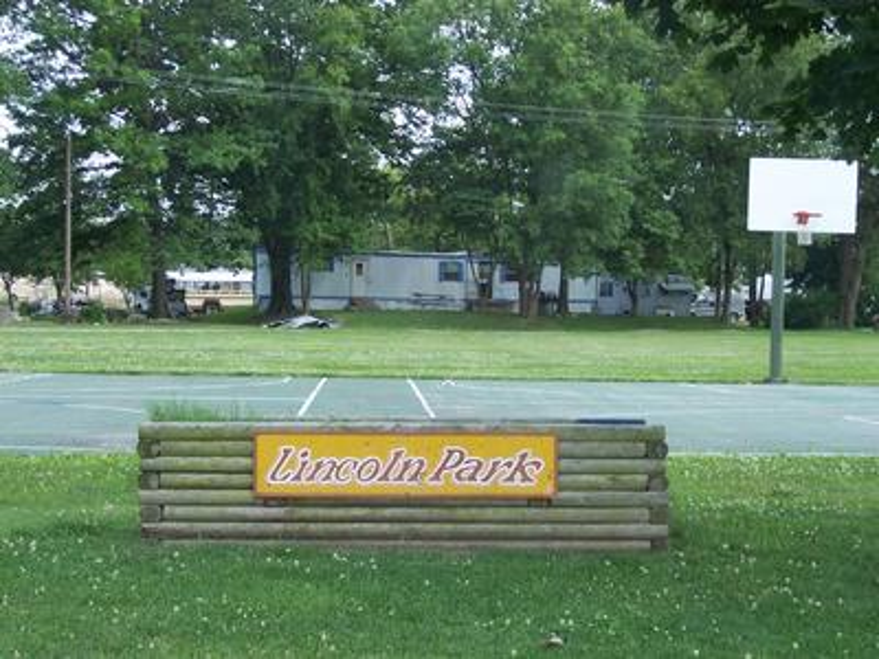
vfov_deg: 21.0
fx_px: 1778
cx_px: 440
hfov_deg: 27.8
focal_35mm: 70
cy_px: 330
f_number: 3.8
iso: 80
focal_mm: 12
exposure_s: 1/160
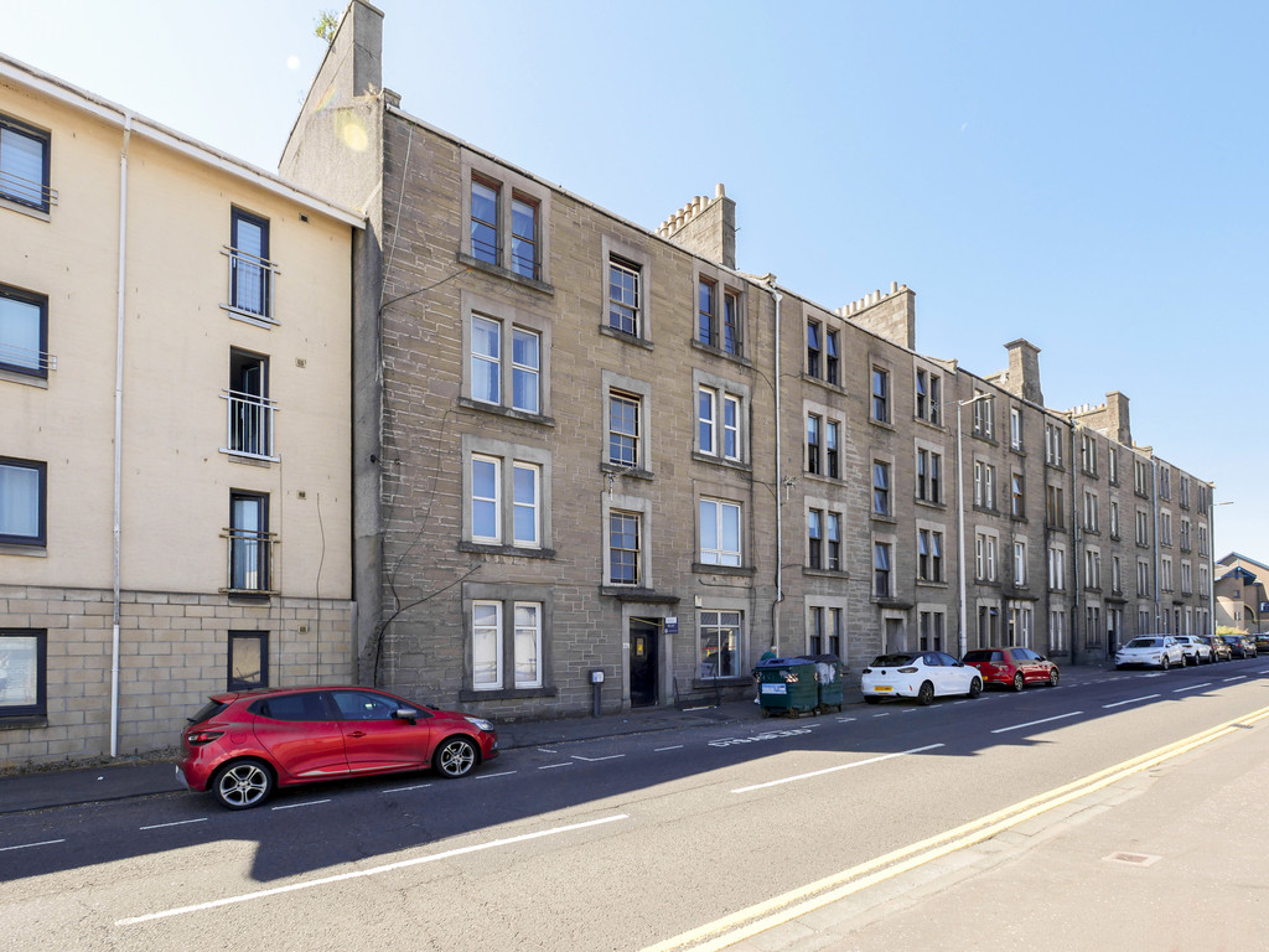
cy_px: 476
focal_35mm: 14
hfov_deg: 102.1
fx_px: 513
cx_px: 634
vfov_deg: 85.7
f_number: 6.3
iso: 200
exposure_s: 1/250
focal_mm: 7
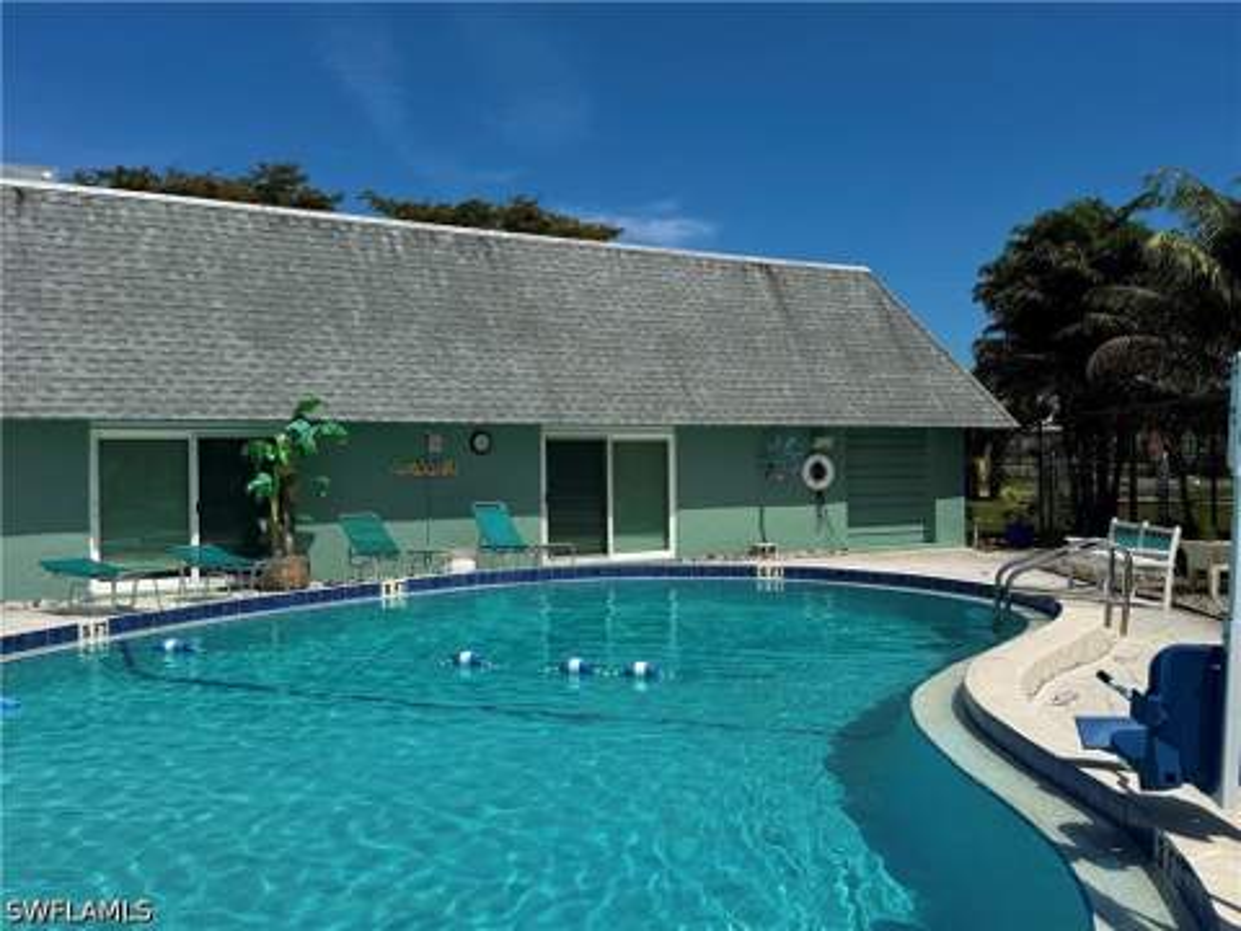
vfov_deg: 56.8
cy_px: 466
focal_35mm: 24
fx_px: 860
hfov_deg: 71.6
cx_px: 620
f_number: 1.78
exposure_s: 1/10417
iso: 80
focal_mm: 6.76
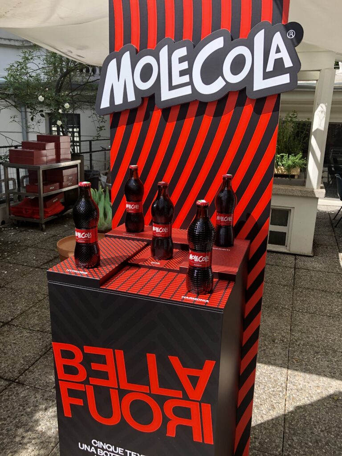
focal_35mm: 28
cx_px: 171
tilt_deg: -14.5
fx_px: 369
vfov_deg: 63.4
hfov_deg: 49.7
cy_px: 228
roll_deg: -1.9
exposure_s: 1/842
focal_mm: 4
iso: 20
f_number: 1.8
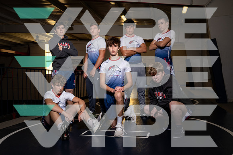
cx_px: 116
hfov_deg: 57.2
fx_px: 214
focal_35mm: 33
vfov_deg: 40.0
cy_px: 78
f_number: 8
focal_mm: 33
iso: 640
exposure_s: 1/250
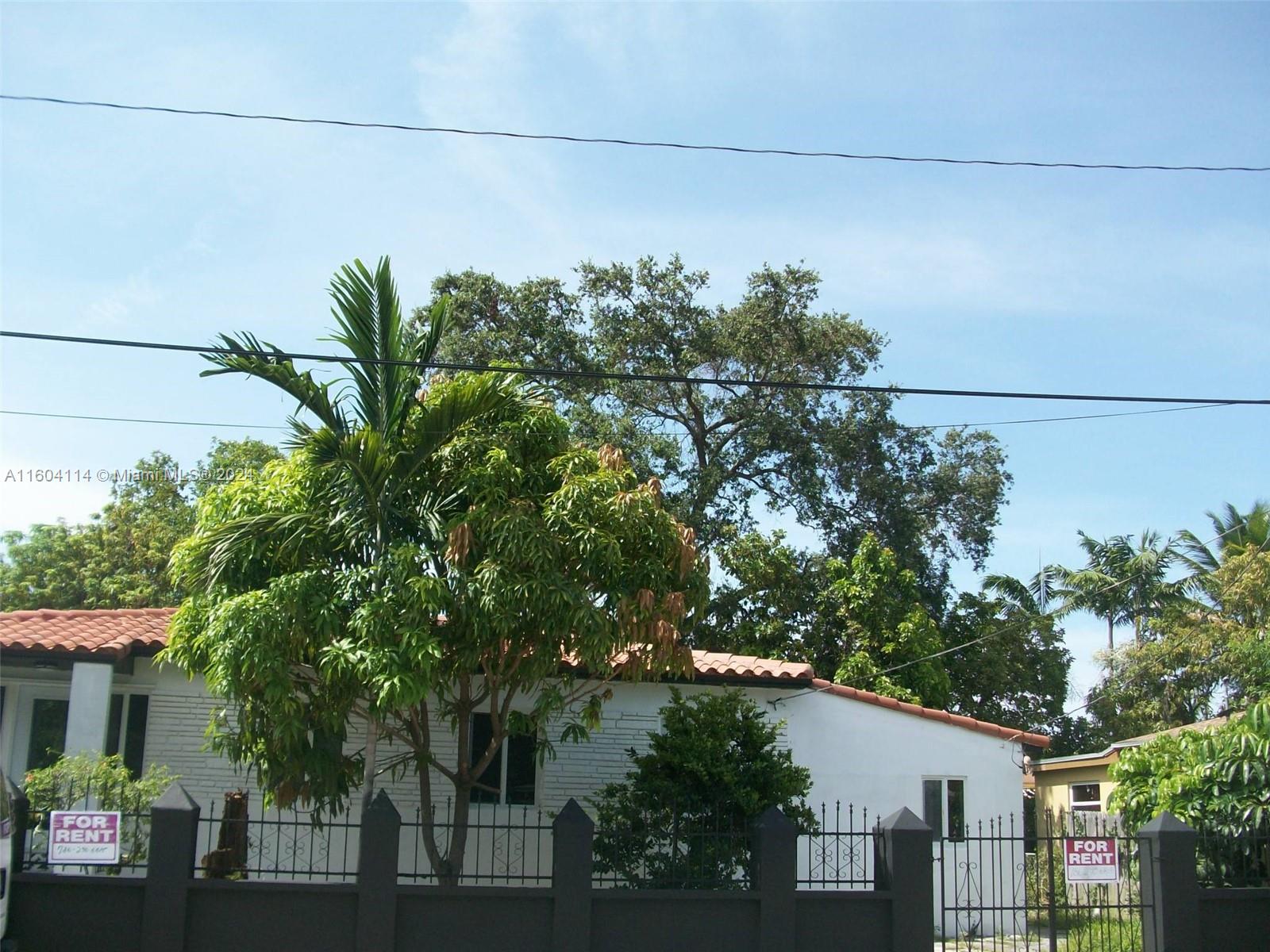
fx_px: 1247
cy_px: 476
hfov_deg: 54.0
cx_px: 635
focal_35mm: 34
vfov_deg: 41.8
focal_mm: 5.7
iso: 64
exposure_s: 1/598
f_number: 2.8
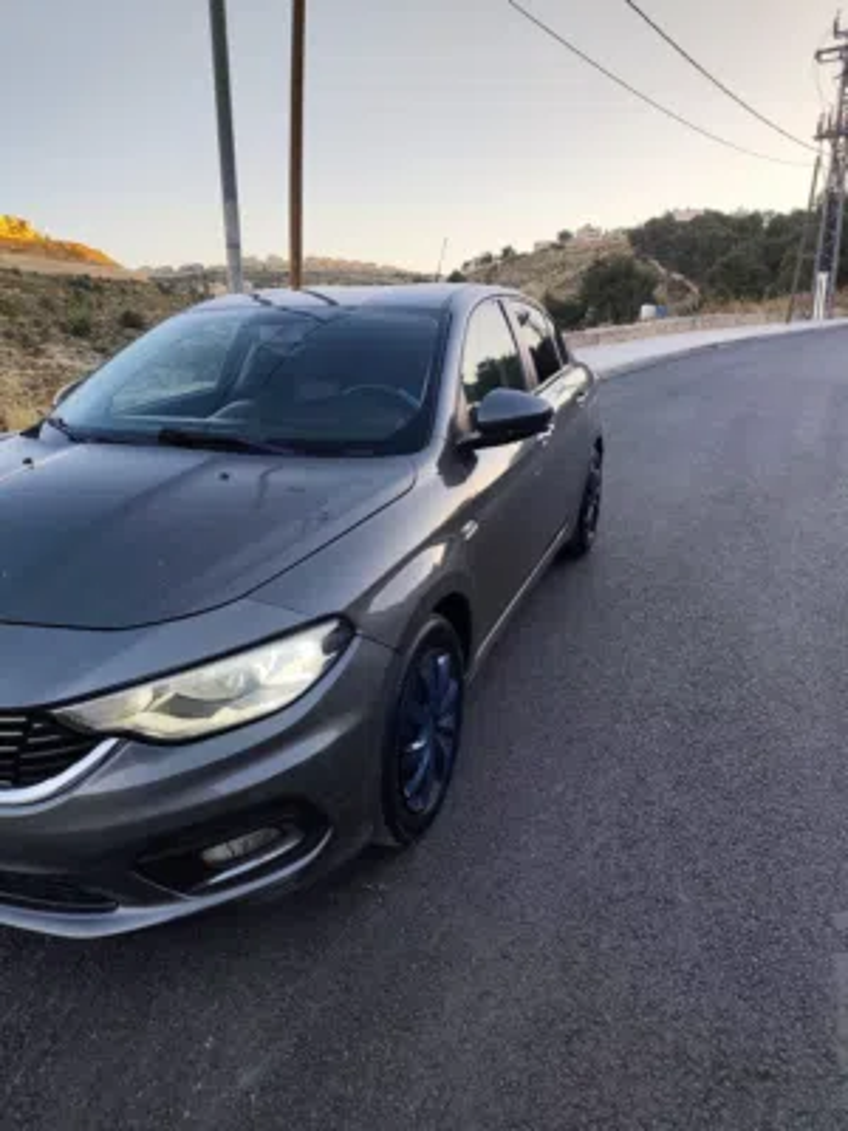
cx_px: 424
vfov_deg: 73.9
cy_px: 566
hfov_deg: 58.9
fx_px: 751
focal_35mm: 23
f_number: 1.65
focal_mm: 6.19
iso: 50
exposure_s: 1/169
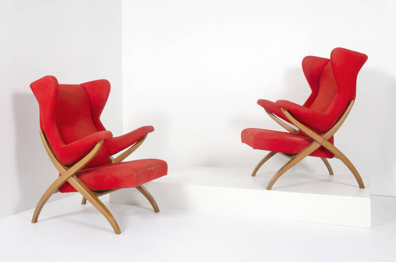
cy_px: 131
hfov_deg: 51.4
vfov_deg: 35.3
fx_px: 412
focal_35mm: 38
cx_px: 198
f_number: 20
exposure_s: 1/200
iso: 125
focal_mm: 25
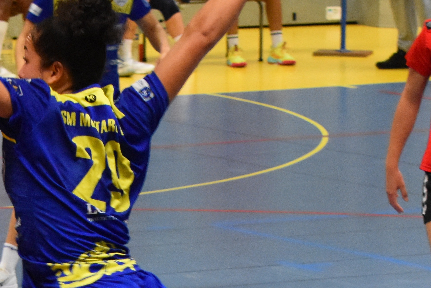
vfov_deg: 3.8
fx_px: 4334
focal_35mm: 362
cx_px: 68
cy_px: 317
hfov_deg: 5.7
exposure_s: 1/200
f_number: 4.5
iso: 3200
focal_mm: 70
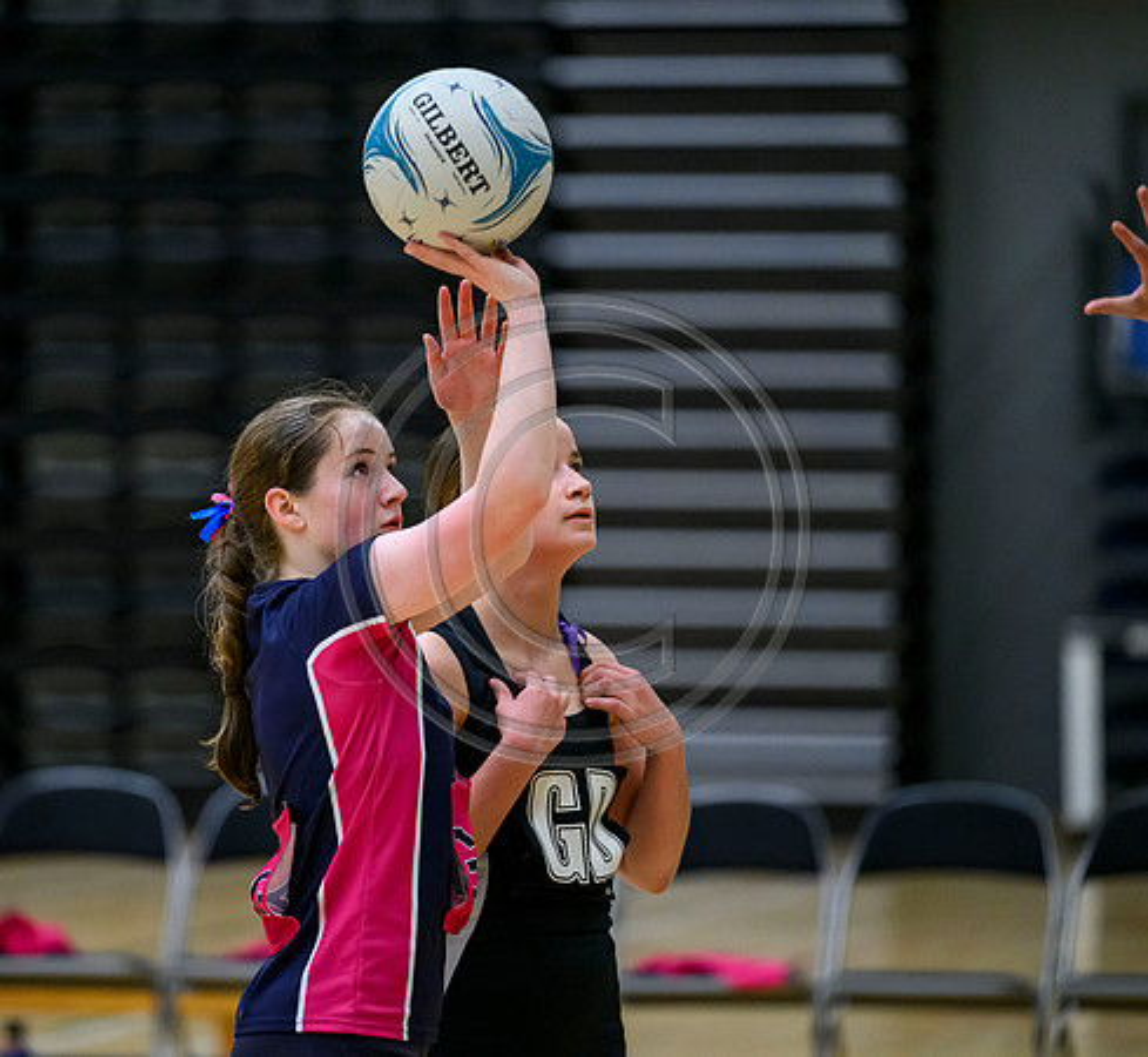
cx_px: 355
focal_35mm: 244
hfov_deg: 7.5
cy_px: 528
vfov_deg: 6.9
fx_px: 8806
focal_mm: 200
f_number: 2.8
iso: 6400
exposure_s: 1/1250
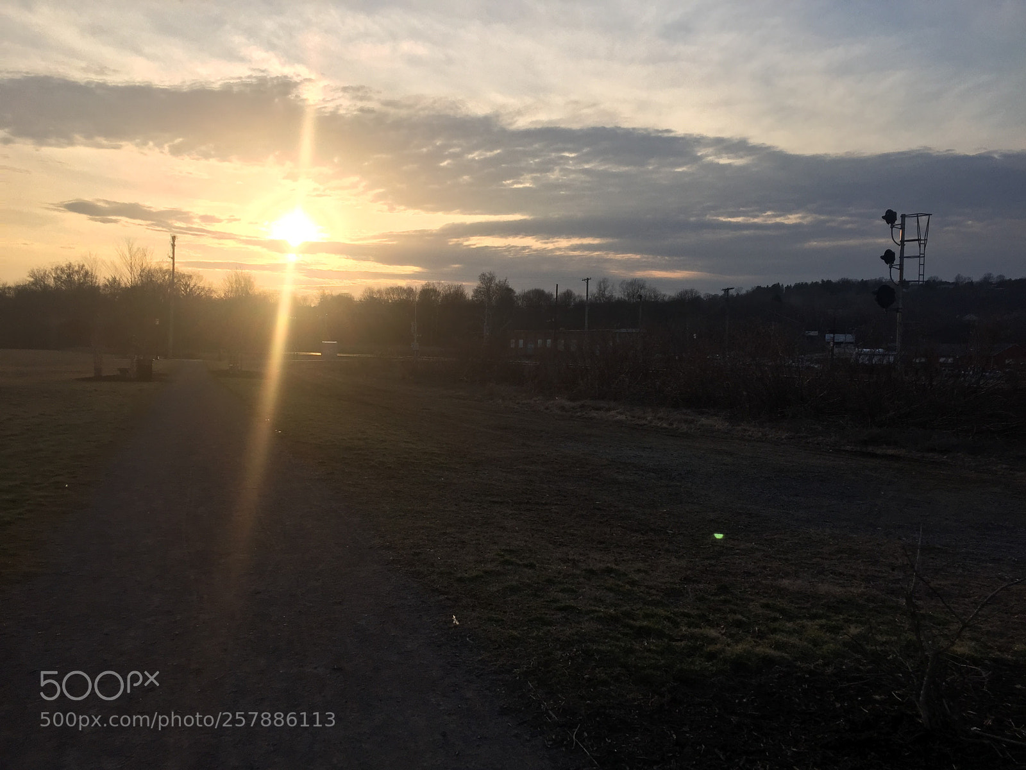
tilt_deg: -0.3
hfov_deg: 61.7
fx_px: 860
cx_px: 513
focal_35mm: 29
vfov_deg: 48.2
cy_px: 385
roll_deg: -1.2
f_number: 2.2
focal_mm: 4.15
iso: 32
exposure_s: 1/1582
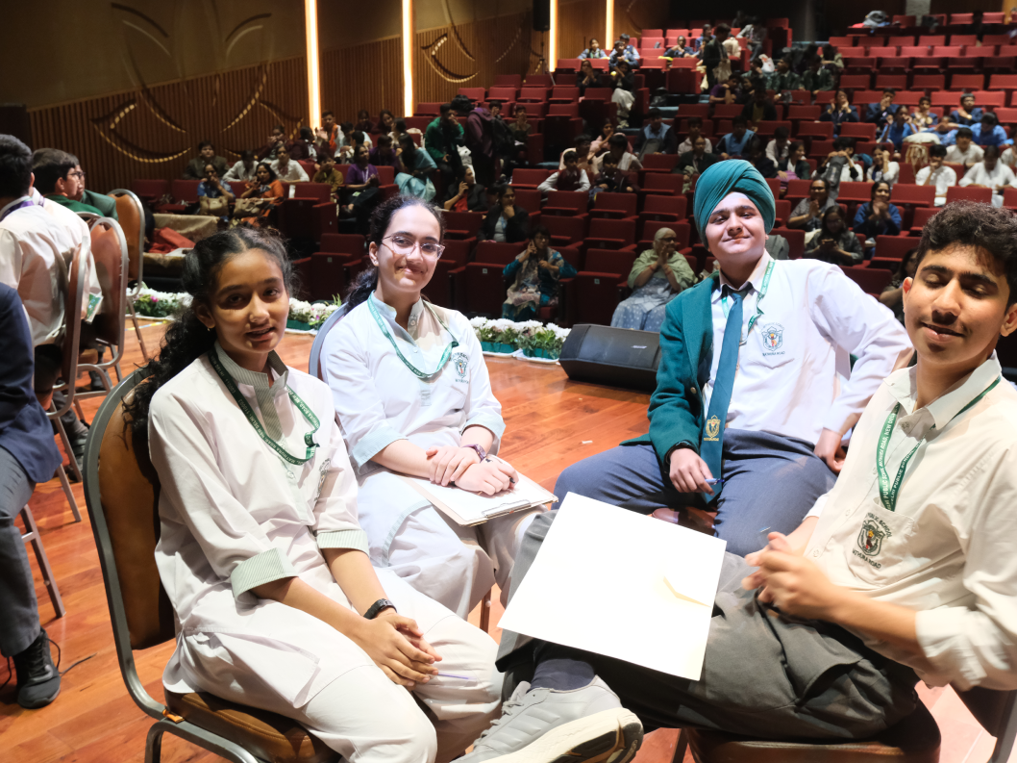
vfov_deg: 39.6
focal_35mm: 36
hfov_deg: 51.3
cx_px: 553
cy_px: 379
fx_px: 1057
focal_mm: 22.1
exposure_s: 1/45
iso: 3200
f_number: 4.2
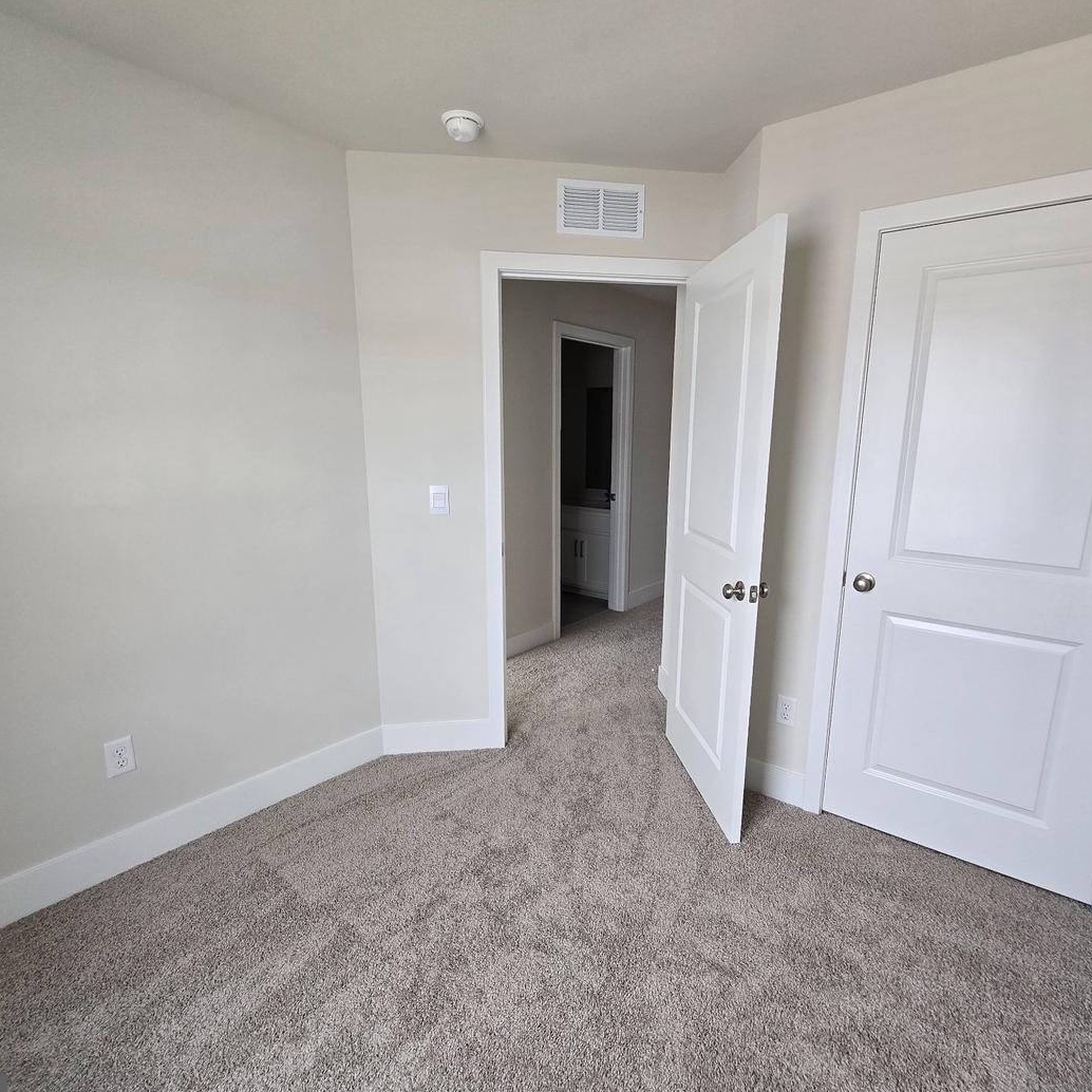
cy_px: 565
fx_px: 571
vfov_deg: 87.4
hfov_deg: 87.3
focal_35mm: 16
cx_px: 582
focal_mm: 2.2
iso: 80
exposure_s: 1/100
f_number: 2.2
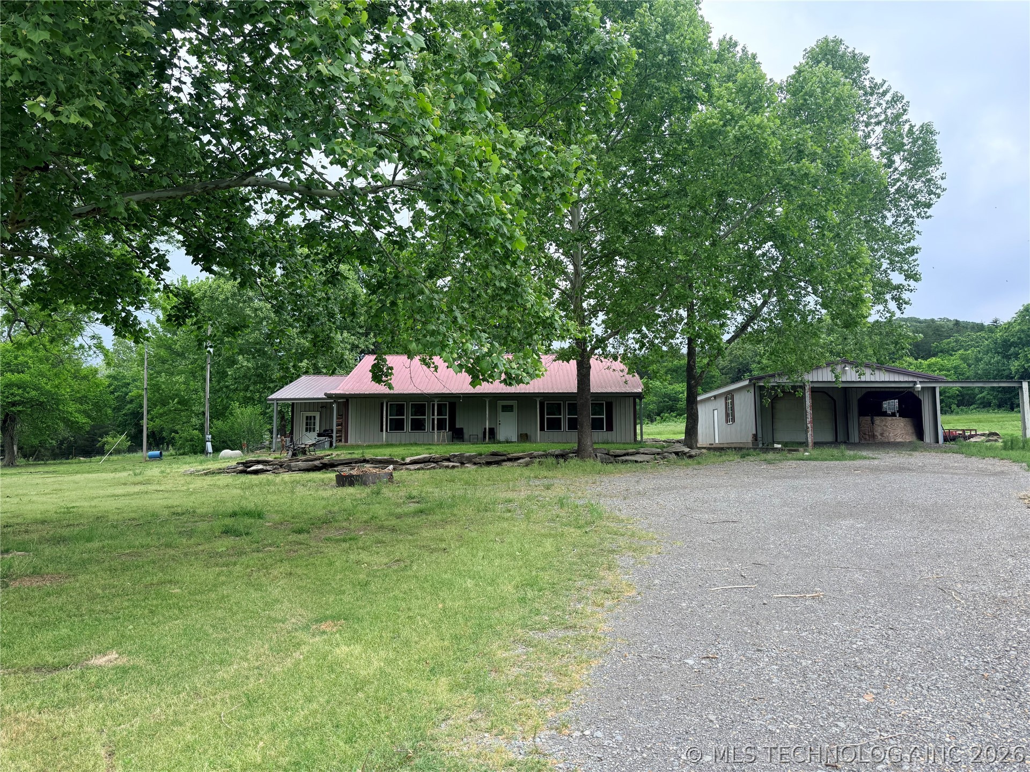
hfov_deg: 71.6
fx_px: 714
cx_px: 515
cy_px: 386
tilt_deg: +5.5
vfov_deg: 56.8
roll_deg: -0.2
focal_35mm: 24
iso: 100
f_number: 1.78
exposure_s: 1/1437
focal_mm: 6.76
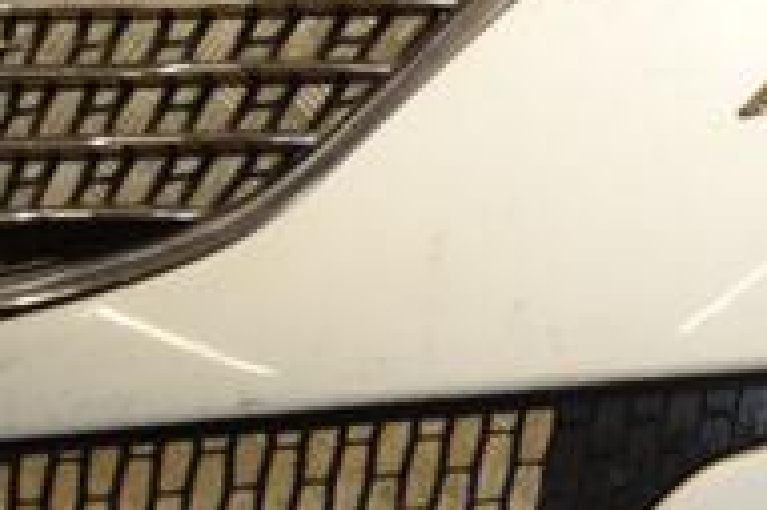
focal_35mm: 151
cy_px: 197
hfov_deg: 13.0
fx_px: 3214
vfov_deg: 9.1
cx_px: 1076
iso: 800
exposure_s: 1/200
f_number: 5
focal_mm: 32
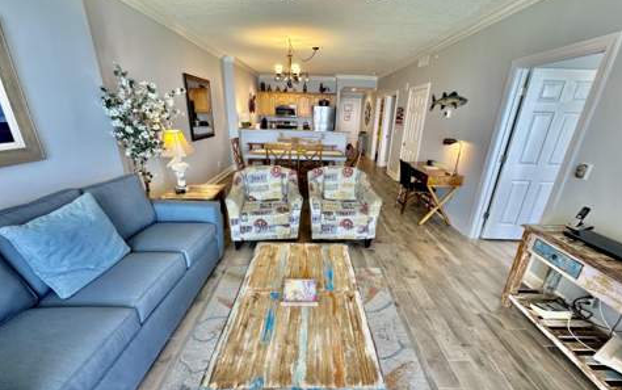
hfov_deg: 101.4
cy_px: 208
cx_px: 312
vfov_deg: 74.8
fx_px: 254
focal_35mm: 15
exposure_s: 1/60
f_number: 2.2
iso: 160
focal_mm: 2.22
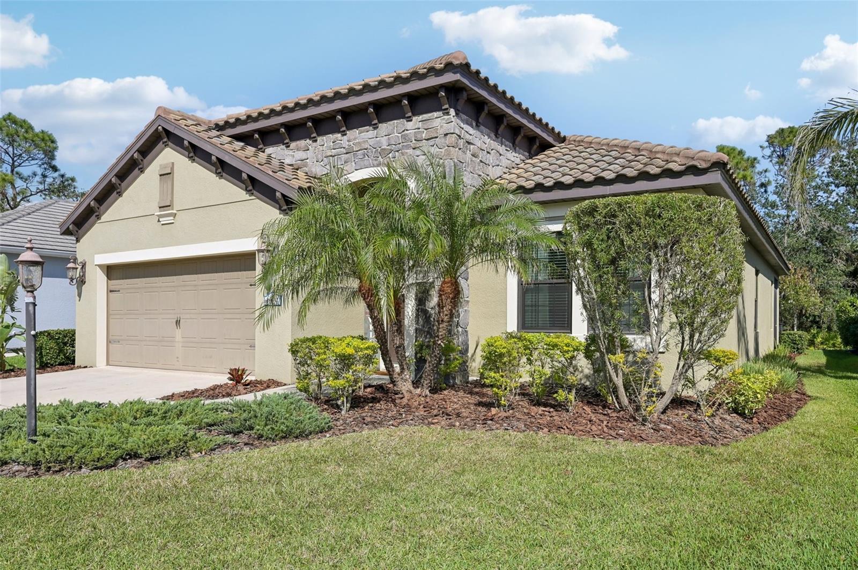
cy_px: 285
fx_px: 571
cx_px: 429
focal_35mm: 24
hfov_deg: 73.8
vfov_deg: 53.0
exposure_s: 1/1600
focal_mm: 24
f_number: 8
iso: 400
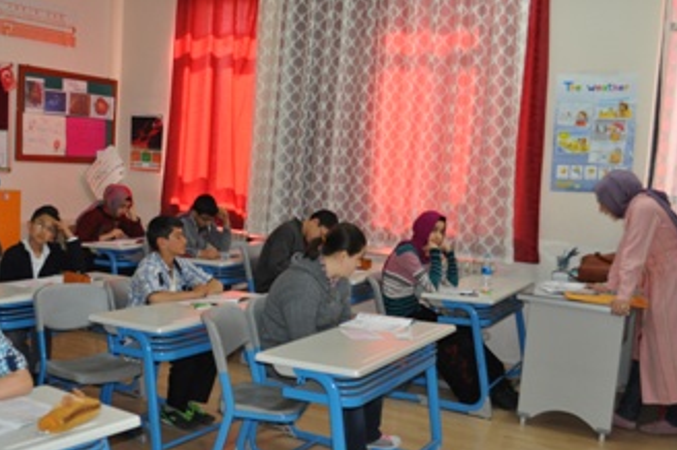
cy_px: 239
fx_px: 770
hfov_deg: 47.0
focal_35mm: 41
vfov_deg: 32.6
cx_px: 256
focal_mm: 20
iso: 800
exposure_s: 1/60
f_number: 3.8
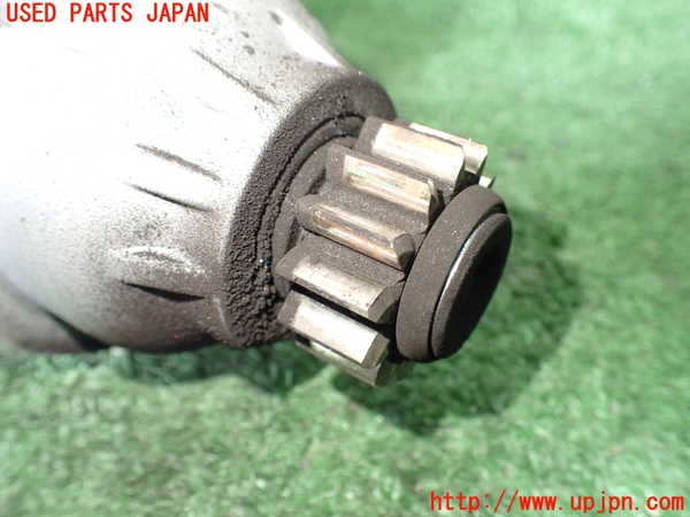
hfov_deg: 60.0
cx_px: 345
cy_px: 258
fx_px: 598
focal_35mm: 30
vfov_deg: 46.8
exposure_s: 1/60
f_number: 2.3
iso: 800
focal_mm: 5.4
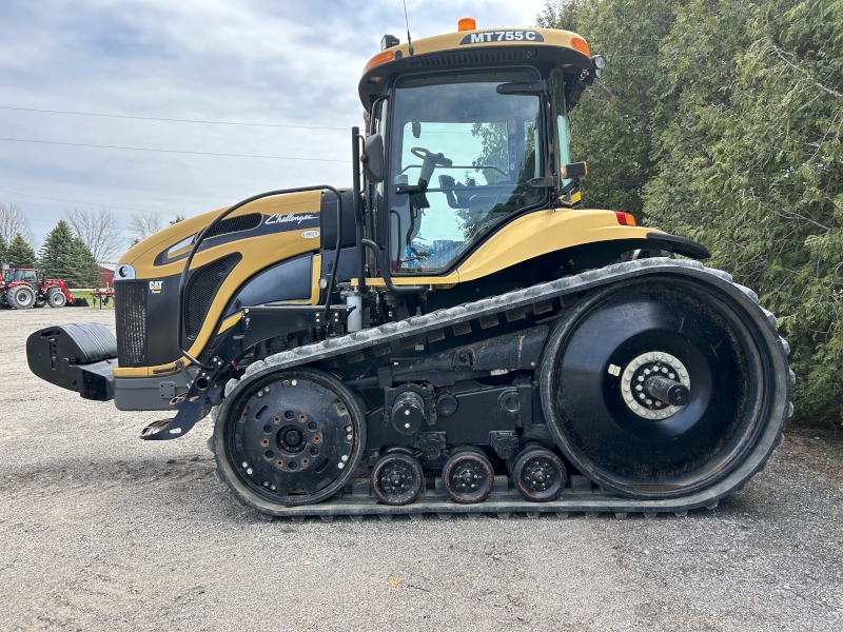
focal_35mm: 26
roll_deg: -0.4
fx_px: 633
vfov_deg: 53.1
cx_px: 422
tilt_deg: -3.3
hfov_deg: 67.3
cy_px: 316
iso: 50
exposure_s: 1/1280
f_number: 1.5
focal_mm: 5.7
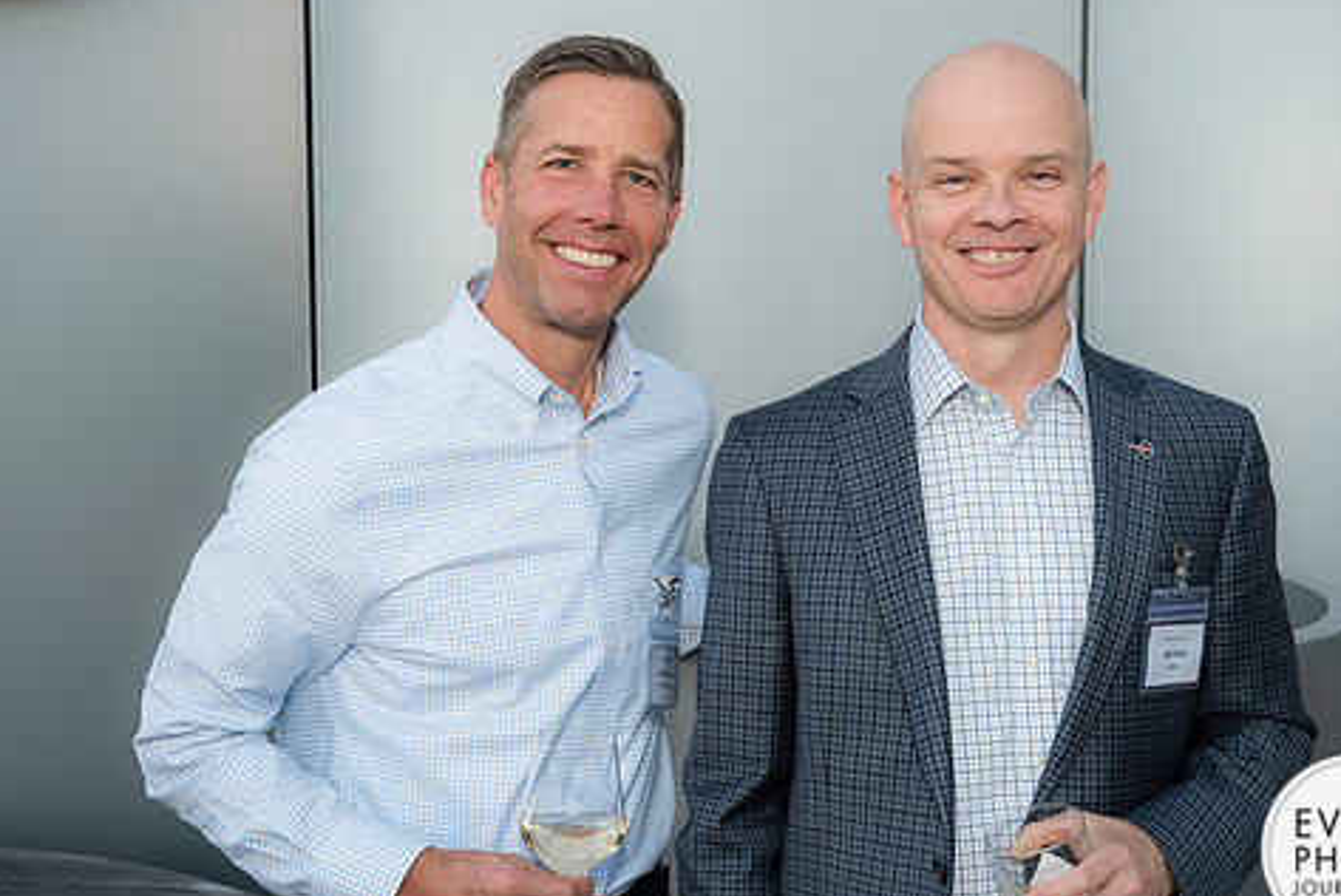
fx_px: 1826
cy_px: 489
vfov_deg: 27.5
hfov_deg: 40.3
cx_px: 726
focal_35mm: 49
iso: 800
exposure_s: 1/125
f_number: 5.6
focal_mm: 40
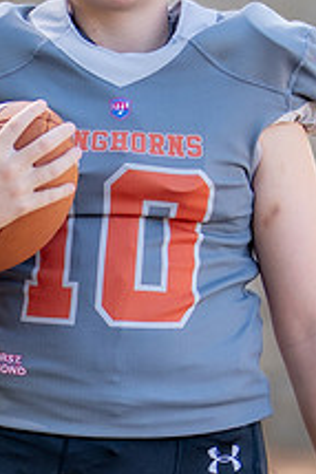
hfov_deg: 4.7
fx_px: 3864
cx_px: 139
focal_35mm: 293
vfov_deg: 7.0
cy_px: 501
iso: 100
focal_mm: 50
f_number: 1.2
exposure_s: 1/1250
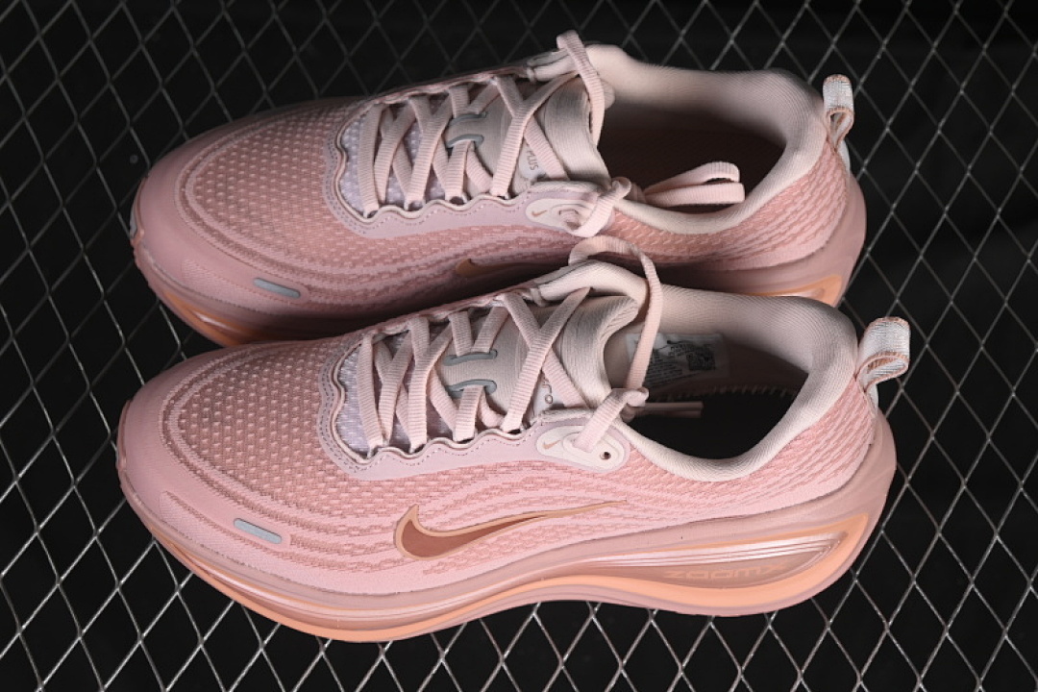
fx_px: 2162
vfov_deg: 18.2
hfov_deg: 27.0
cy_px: 346
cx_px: 519
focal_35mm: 75
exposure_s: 1/80
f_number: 7.1
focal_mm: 50
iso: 160
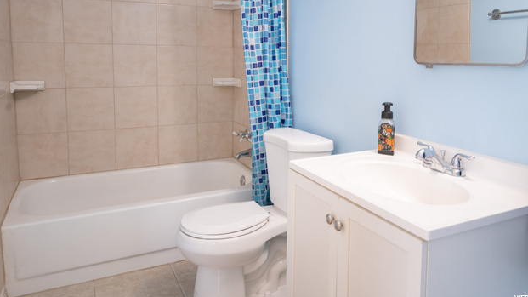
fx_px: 378
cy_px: 120
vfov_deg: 42.7
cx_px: 270
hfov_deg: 69.9
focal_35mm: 27
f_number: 5.6
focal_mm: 25
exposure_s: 1/10
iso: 100
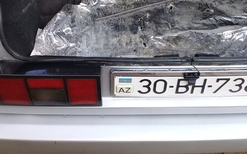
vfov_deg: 26.5
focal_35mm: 48
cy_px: 40
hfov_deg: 41.8
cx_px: 134
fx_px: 323
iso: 50
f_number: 2.2
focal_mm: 3.3
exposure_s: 1/245
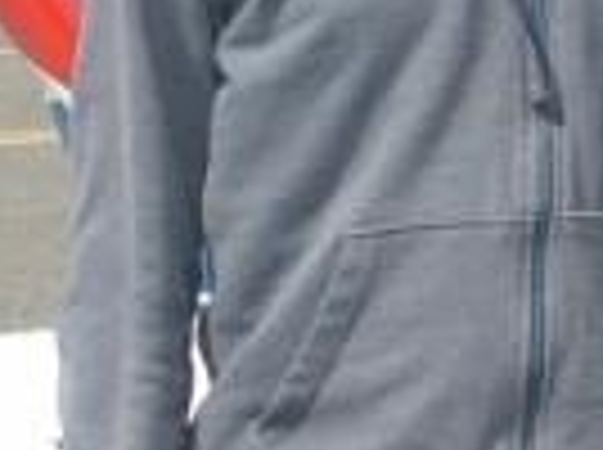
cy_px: 198
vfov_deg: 8.6
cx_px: 675
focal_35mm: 172
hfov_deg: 11.3
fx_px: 2991
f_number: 3.2
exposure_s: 1/800
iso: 50
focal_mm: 6
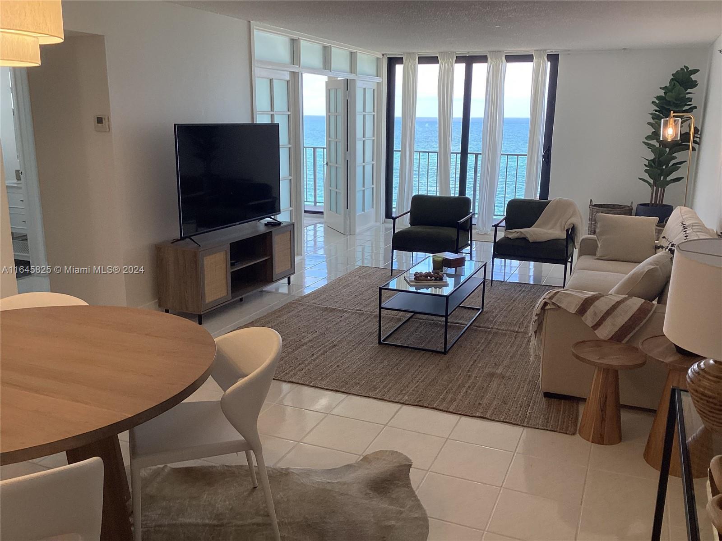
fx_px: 647
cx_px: 361
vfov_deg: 45.4
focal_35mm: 31
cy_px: 270
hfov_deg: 58.4
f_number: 2.4
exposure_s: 1/120
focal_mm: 3.3
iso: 50
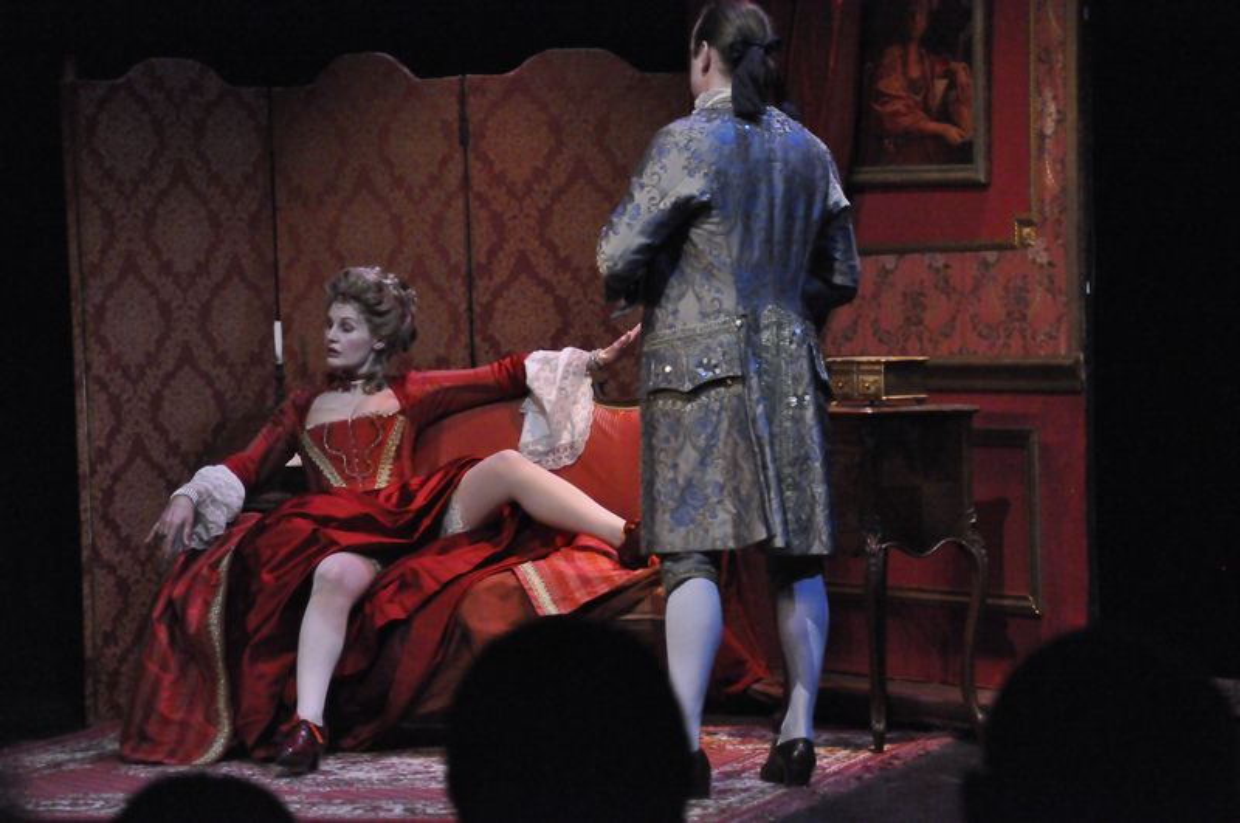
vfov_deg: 11.4
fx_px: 4127
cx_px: 620
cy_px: 412
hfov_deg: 17.1
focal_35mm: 120
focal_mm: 80
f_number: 5.3
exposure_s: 1/100
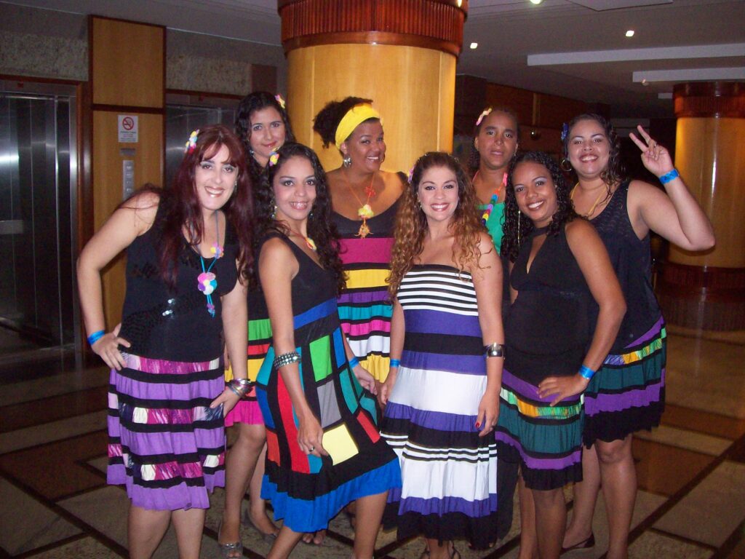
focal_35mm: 36
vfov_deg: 39.7
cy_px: 280
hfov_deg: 51.4
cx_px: 372
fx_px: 775
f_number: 2.7
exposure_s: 1/64
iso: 200
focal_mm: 6
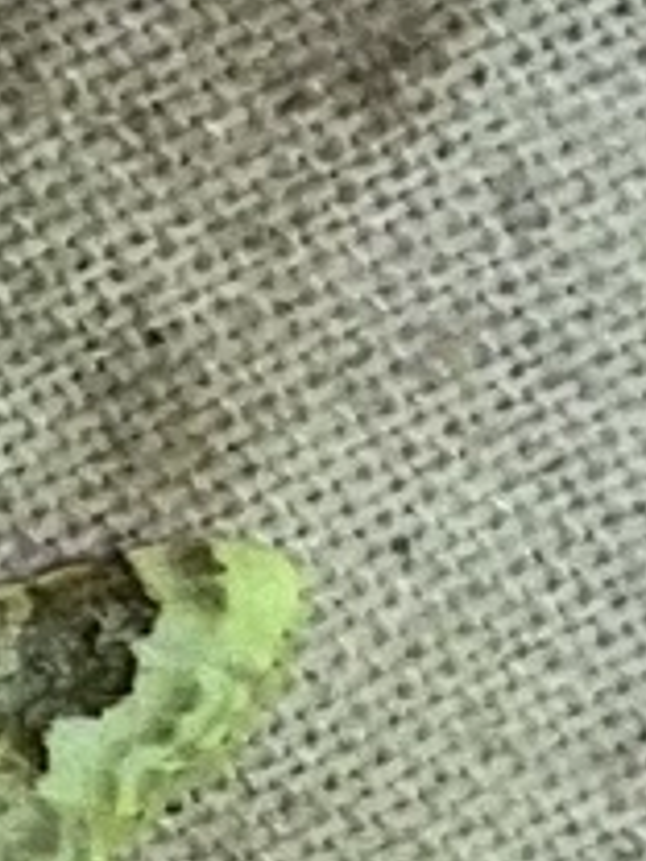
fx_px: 1991
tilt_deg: -76.4
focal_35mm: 80
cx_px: -234
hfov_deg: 17.1
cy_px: 844
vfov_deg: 23.5
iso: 32
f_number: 1.6
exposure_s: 1/82
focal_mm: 5.1
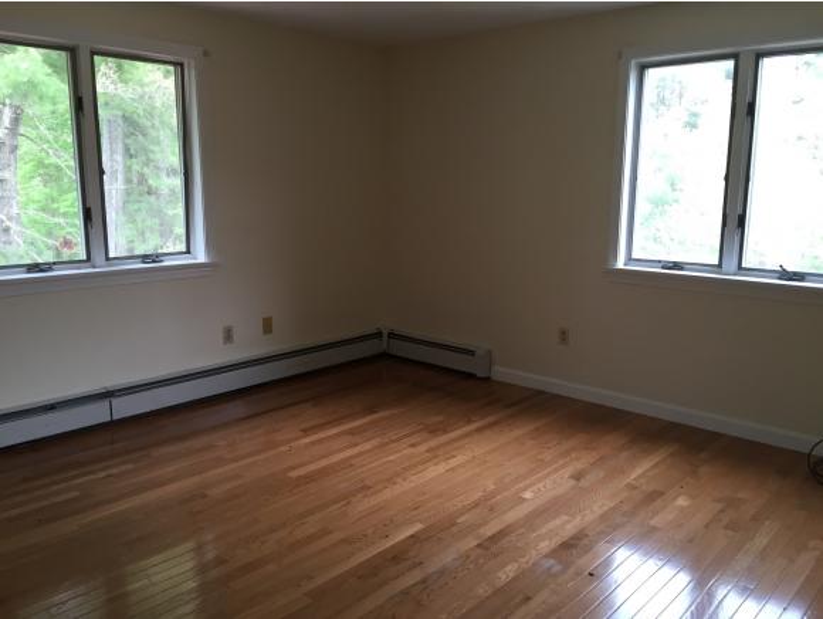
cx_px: 412
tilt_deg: -8.9
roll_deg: +0.5
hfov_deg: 61.6
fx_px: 690
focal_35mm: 29
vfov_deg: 48.3
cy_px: 310
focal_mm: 4.15
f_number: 2.2
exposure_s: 1/30
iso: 32
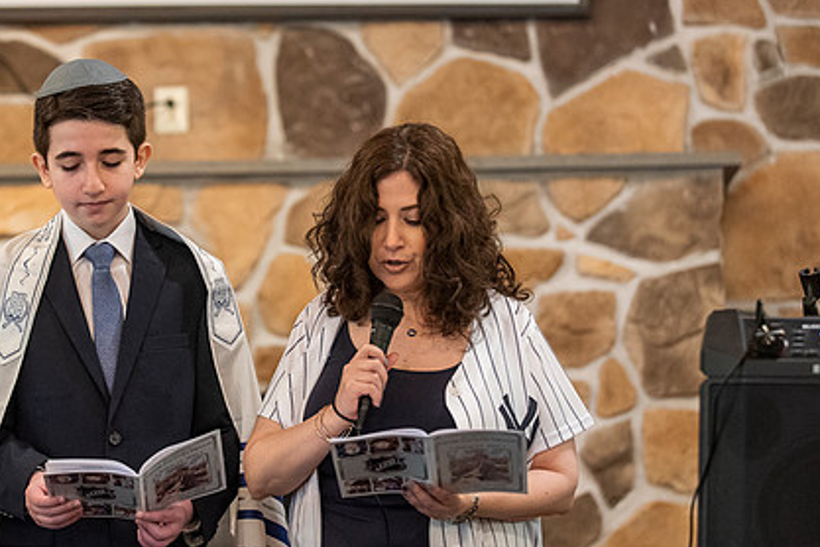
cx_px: 294
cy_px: 216
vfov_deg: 11.1
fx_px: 2801
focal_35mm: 123
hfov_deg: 16.6
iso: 3200
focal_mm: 86
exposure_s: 1/60
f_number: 2.8
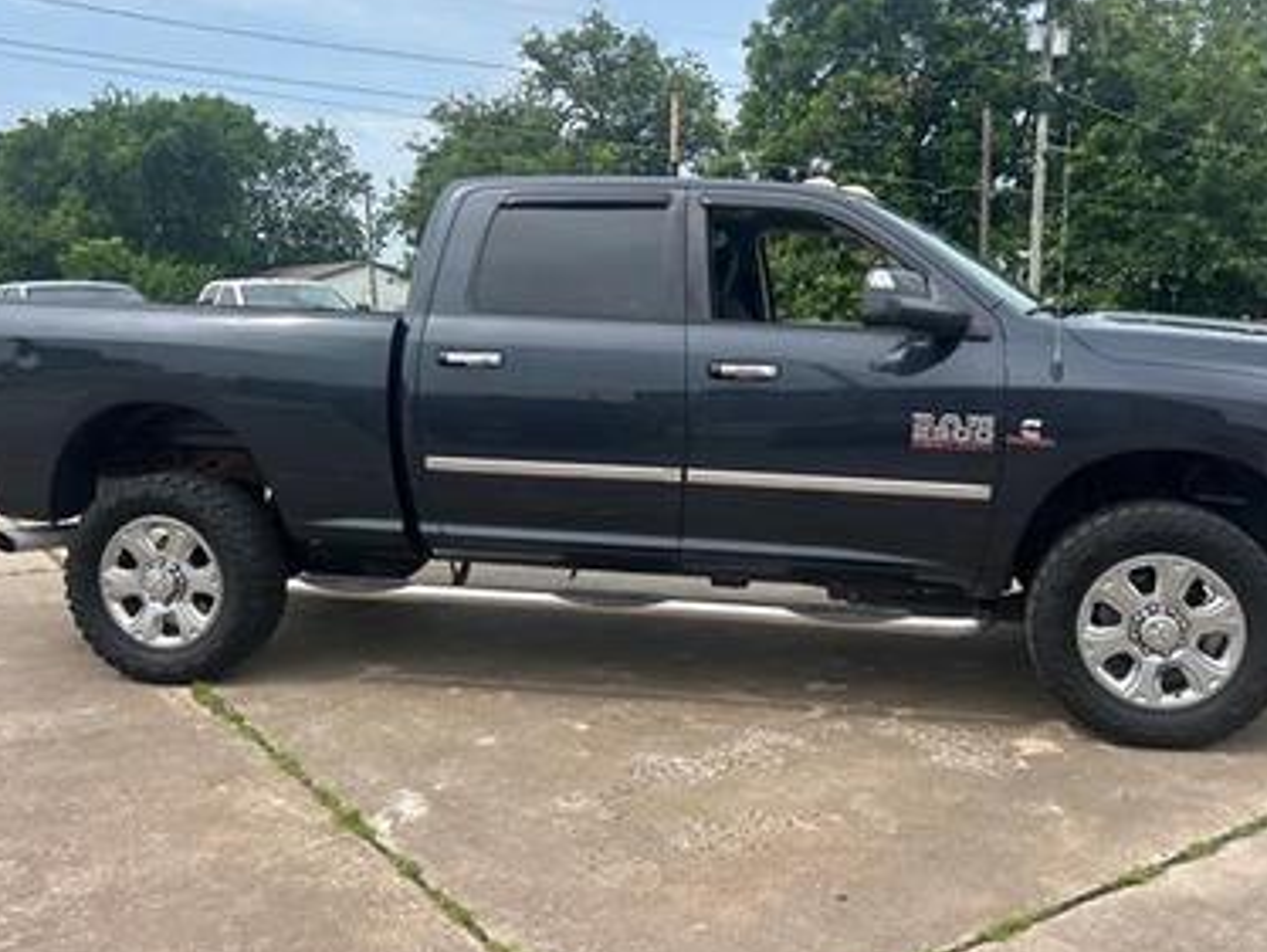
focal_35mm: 35
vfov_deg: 40.7
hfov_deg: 52.6
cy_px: 444
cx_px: 671
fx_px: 1282
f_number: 1.5
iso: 50
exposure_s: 1/2457
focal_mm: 5.7
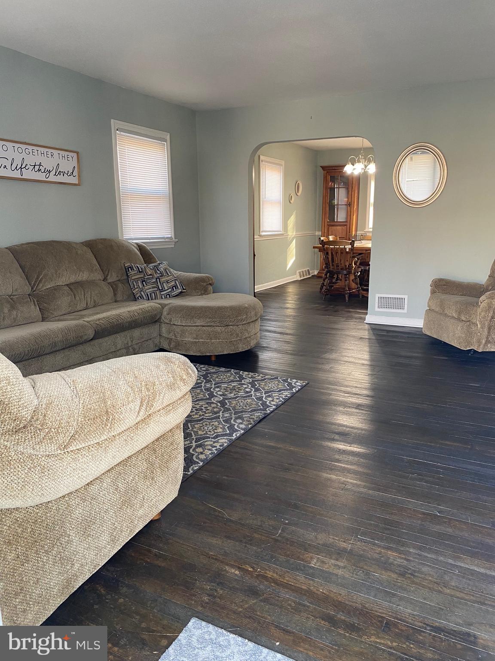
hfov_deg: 53.1
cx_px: 248
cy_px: 330
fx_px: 496
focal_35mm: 26
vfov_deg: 67.3
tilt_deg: -11.3
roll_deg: +0.3
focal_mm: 4.25
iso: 125
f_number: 1.8
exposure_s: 1/62
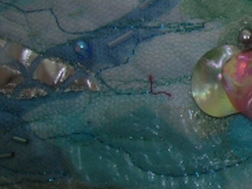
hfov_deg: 15.9
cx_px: 401
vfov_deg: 13.3
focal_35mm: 111
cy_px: 55
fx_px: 808
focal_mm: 5.7
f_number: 2.9
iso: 50
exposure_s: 1/60.1
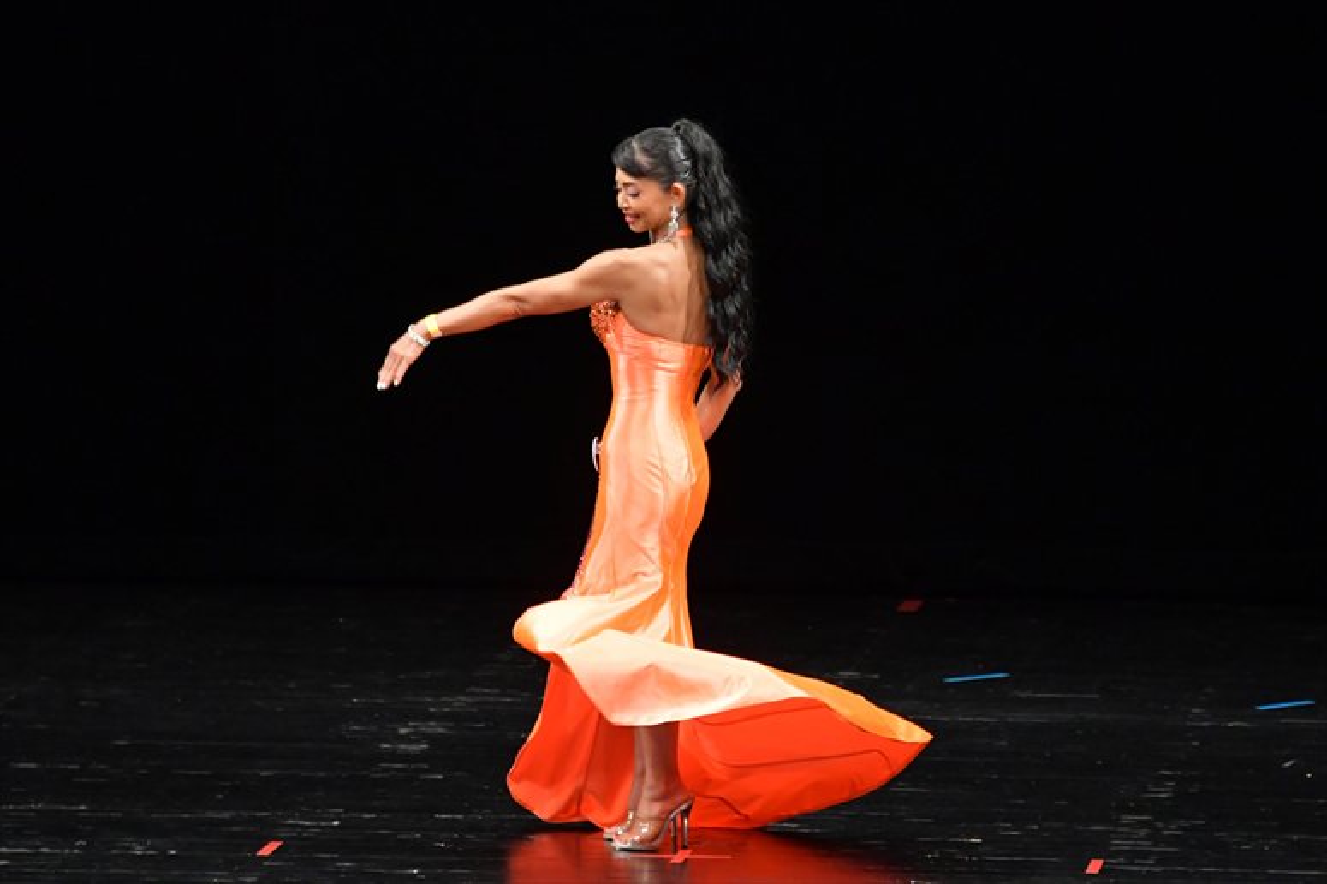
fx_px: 11053
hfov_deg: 6.9
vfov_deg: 4.6
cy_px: 442
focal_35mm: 300
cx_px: 664
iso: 3200
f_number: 5.6
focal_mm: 200
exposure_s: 1/400
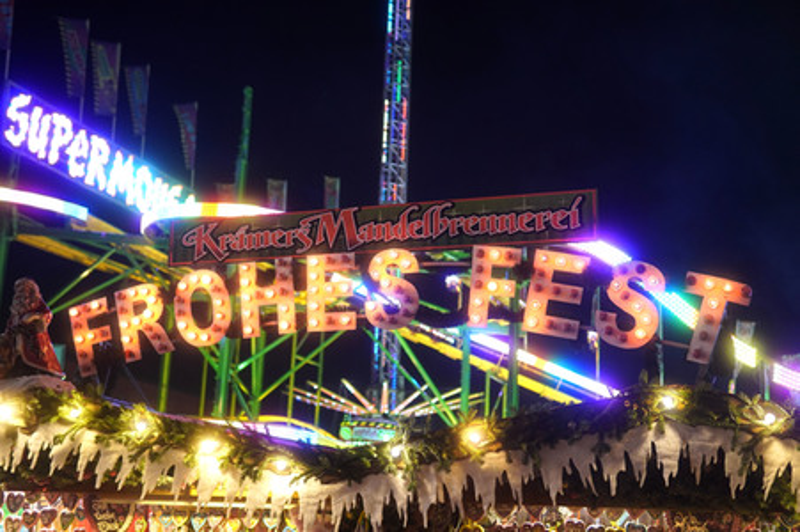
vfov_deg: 29.8
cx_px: 400
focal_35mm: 45
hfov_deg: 43.6
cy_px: 266
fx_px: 999
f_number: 1.4
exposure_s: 1/500
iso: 640
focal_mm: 30
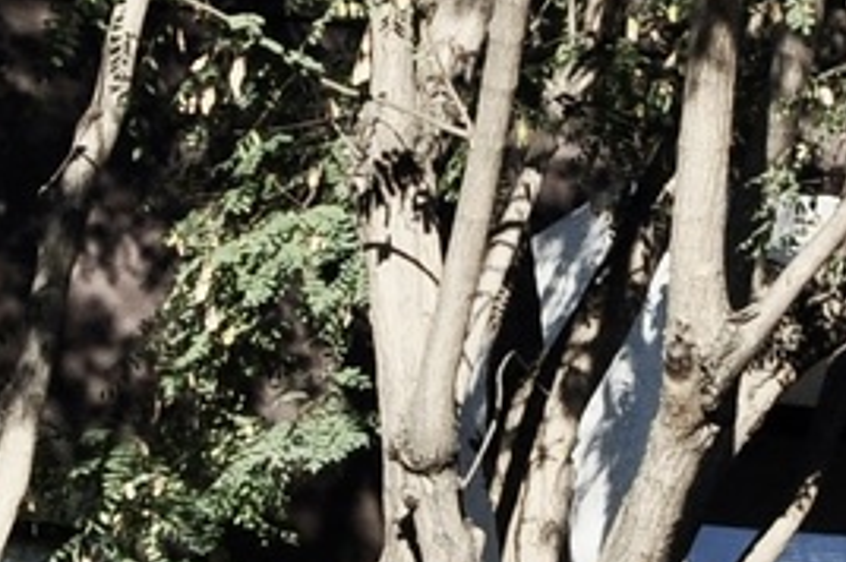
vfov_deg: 4.0
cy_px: 1392
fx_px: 7886
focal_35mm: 336
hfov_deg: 6.0
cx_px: -811
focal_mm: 30
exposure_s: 1/200
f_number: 10
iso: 200
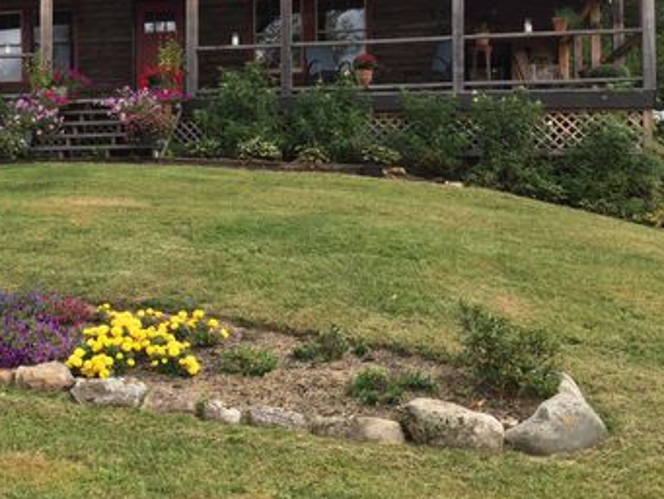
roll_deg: +0.1
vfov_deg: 28.2
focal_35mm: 51
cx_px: 121
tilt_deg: +3.1
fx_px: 979
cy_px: 136
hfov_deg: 36.1
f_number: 2.2
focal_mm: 4.15
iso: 32
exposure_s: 1/507
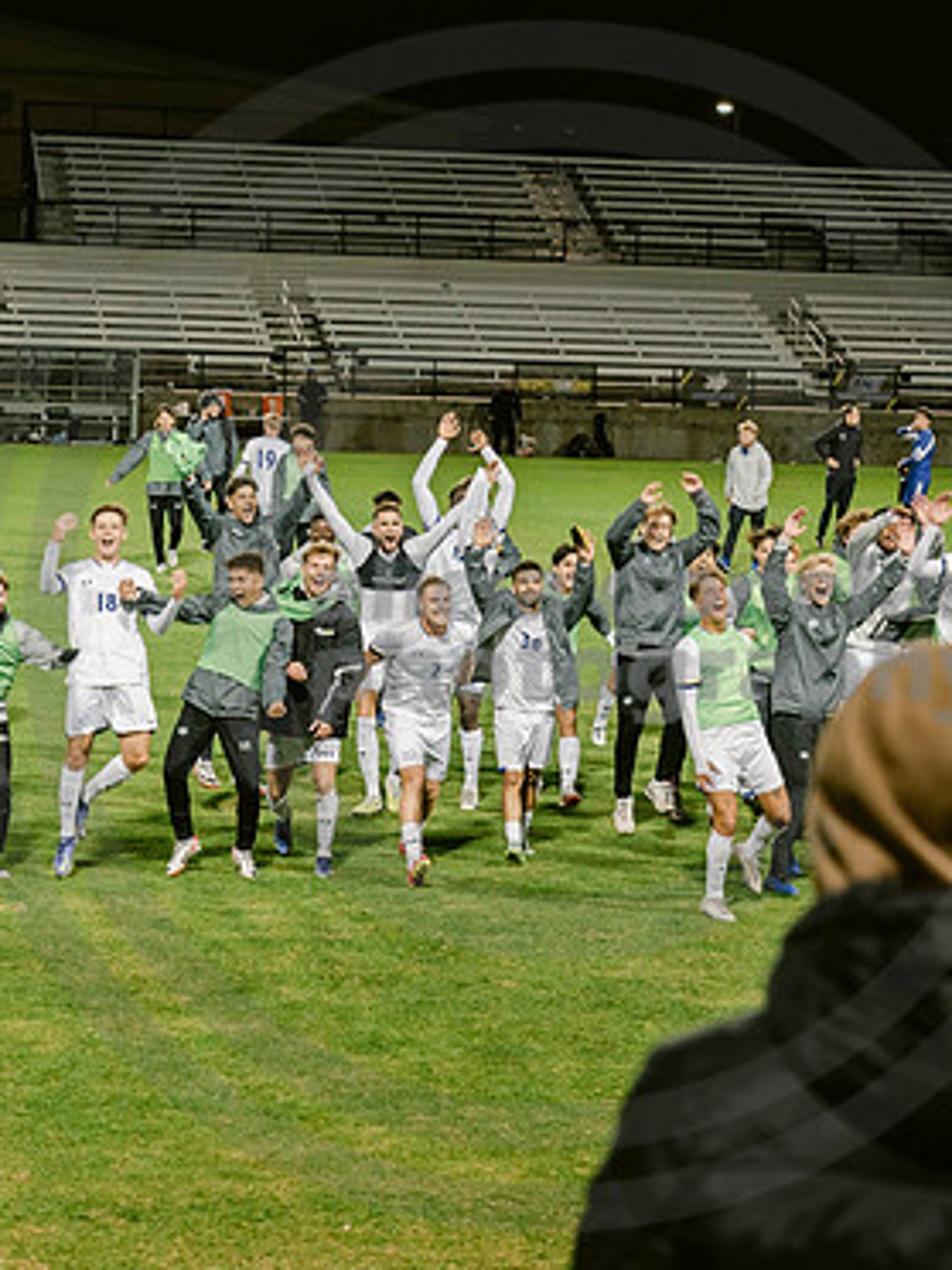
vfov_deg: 18.7
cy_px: 626
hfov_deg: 14.1
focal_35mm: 105
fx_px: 3850
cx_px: 549
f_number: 5
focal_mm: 70
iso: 2000
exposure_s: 1/160
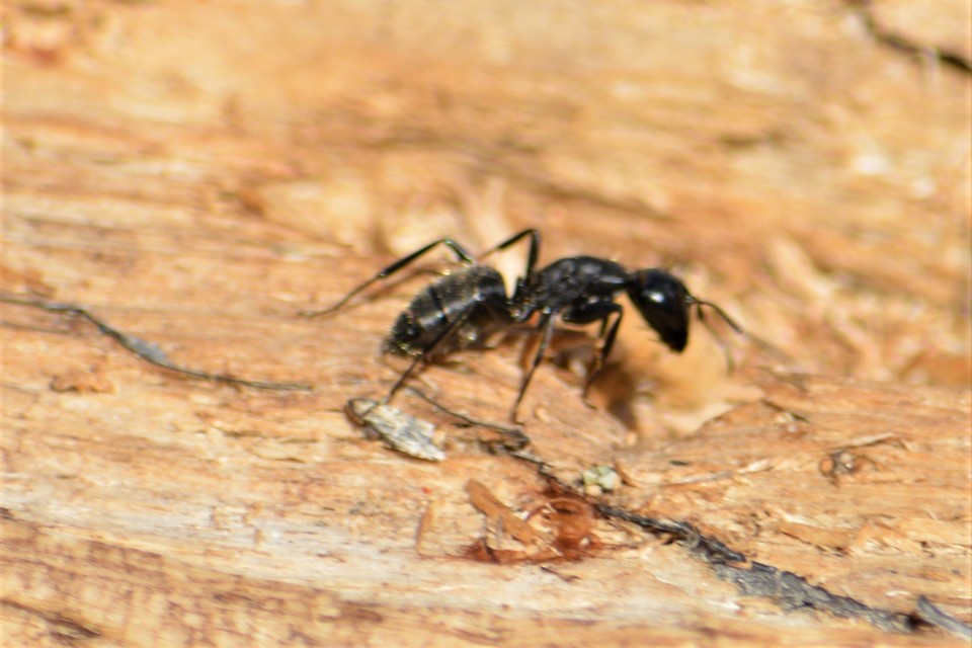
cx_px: 486
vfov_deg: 3.1
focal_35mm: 450
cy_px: 324
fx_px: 12149
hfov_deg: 4.6
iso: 100
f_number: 8
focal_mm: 300
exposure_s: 1/250
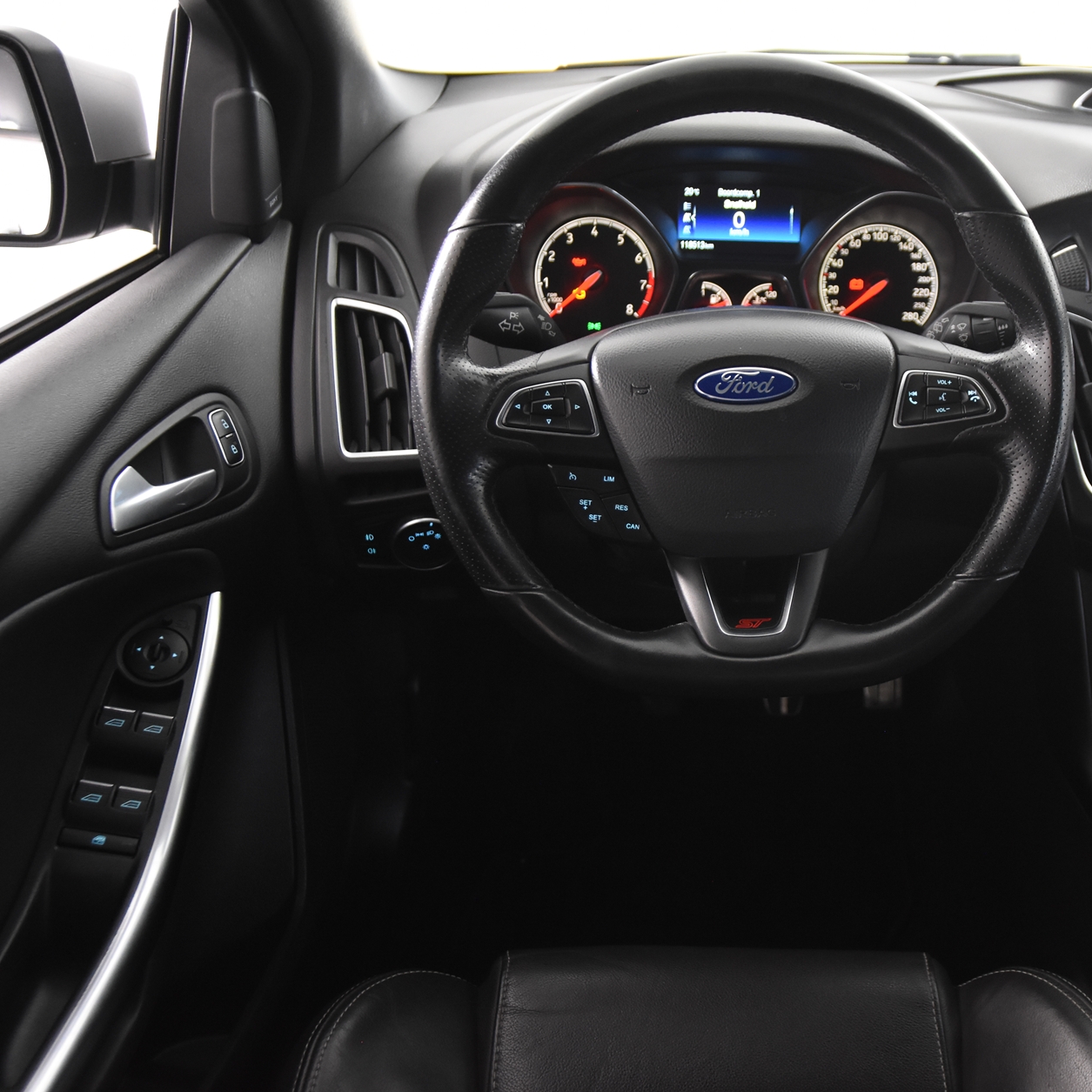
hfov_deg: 42.1
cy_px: 543
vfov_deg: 42.8
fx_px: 1392
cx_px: 750
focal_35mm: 39
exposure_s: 1/30
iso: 2000
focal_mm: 20
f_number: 2.8
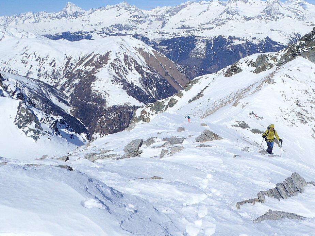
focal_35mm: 36
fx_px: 328
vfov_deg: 39.5
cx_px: 200
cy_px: 96
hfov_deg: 50.8
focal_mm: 4.5
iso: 100
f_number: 8
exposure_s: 1/500
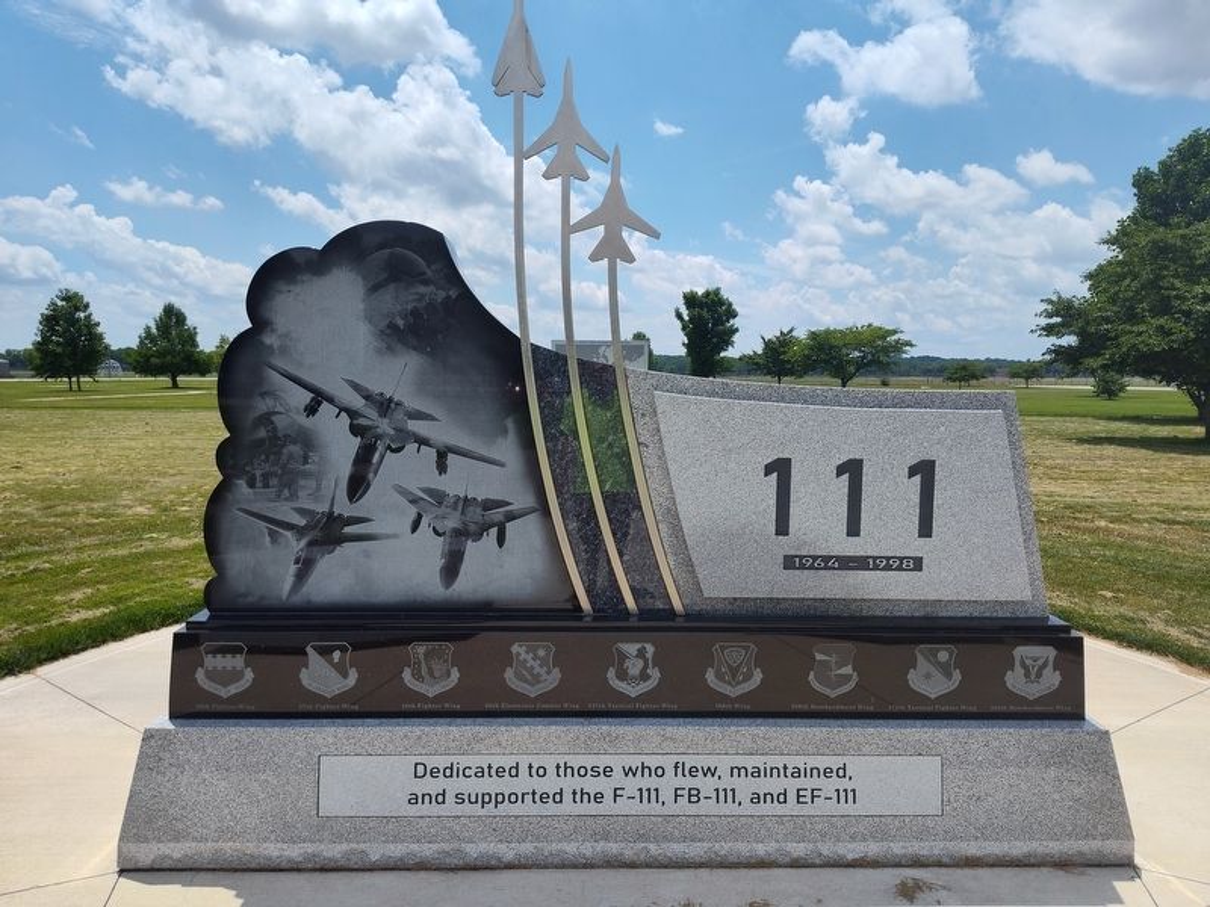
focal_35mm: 23
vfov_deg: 58.9
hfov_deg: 73.9
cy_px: 454
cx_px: 605
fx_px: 804
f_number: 1.8
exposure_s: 1/2683
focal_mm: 5.56
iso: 100
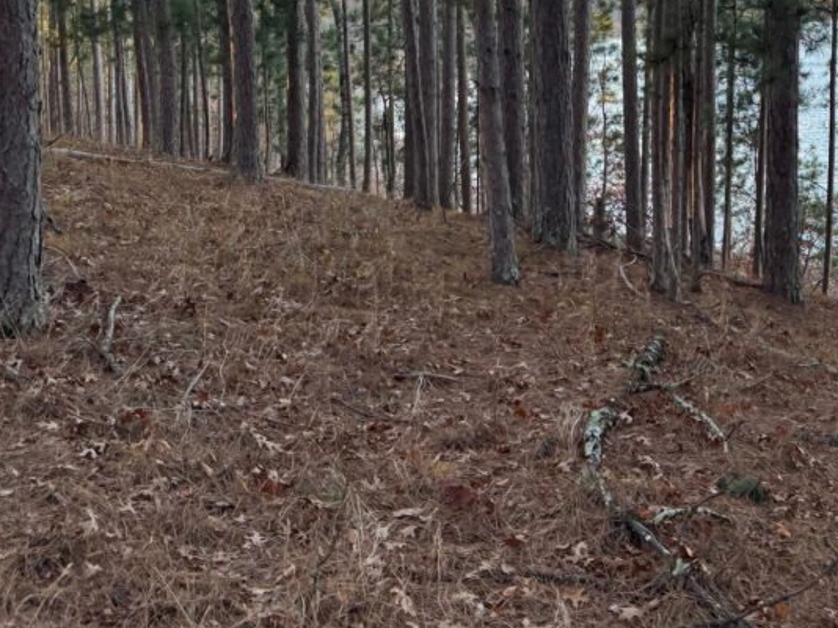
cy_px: 77
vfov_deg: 29.2
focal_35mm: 48
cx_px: 566
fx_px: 1161
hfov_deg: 39.2
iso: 100
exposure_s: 1/121
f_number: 1.78
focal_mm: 6.76
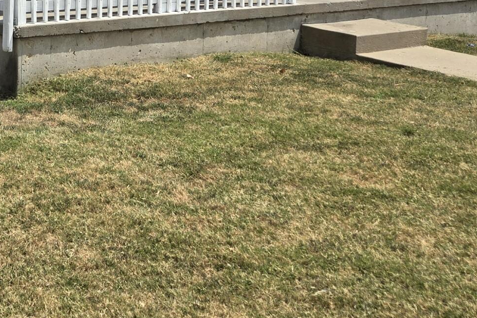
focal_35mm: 74
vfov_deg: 17.3
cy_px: -102
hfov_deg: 25.4
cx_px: -45
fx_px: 981
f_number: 1.8
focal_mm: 5.4
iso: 25
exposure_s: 1/2745
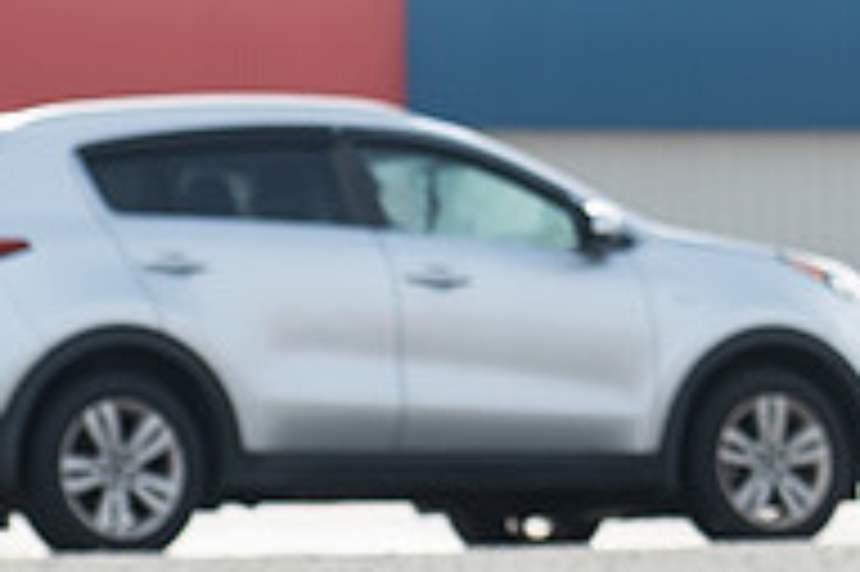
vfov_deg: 3.2
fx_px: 10287
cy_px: 87
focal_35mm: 431
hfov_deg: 4.8
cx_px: 1211
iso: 250
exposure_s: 1/1600
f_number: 4.5
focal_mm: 85
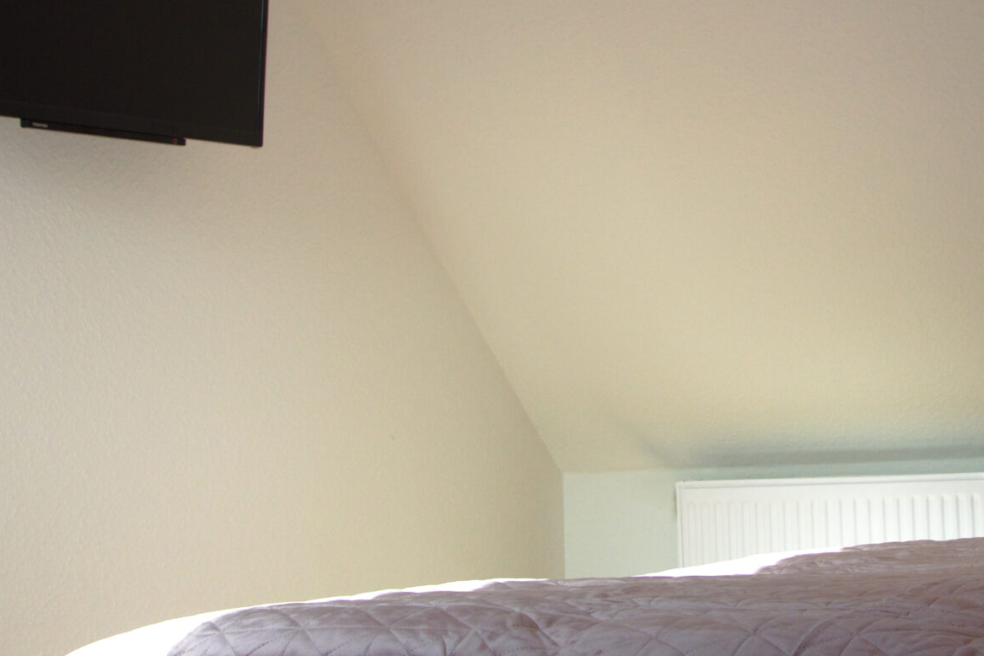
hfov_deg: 25.4
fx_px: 2159
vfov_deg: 17.1
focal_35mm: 79
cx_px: 718
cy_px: 120
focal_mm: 24
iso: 400
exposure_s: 1/250
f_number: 8
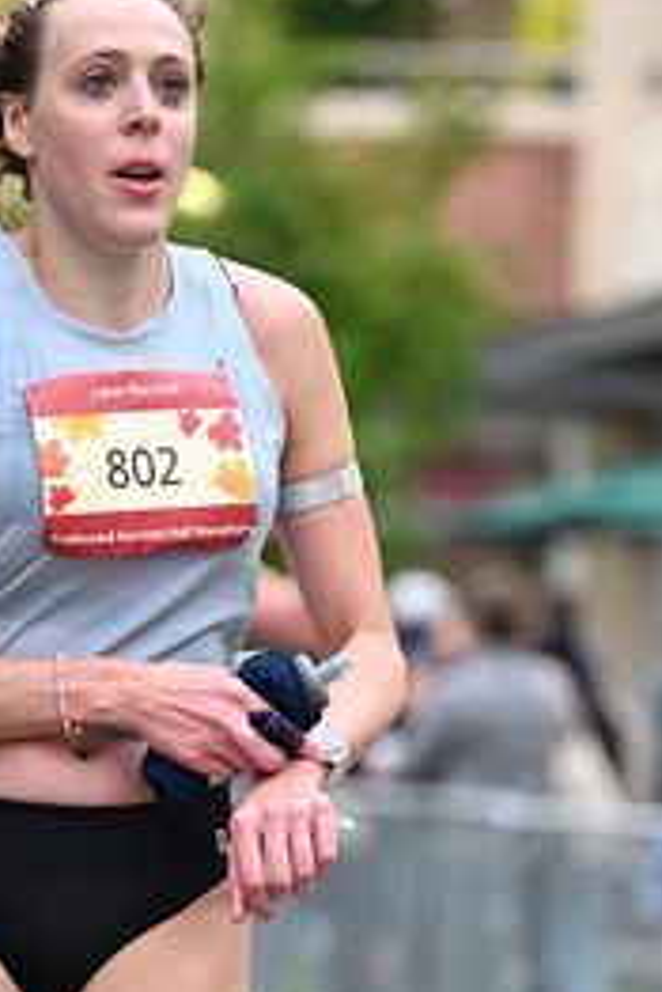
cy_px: 693
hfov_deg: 5.5
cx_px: 297
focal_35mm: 252
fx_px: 6941
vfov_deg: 8.2
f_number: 2.8
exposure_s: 1/1600
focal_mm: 120
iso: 1000
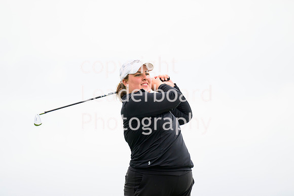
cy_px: 98
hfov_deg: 5.2
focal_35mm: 400
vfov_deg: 3.4
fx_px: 3267
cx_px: 147
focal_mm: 400
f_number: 5.6
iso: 1250
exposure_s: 1/1600
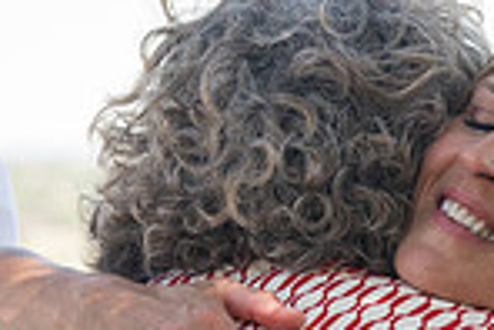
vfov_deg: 3.7
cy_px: 373
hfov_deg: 5.6
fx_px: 5055
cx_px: 514
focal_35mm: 368
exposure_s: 1/800
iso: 1250
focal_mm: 94
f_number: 6.3
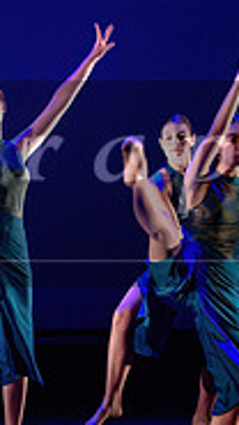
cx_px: -66
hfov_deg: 3.9
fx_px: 3472
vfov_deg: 7.0
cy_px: 87
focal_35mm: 308
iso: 1600
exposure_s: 1/200
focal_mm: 78
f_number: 2.8
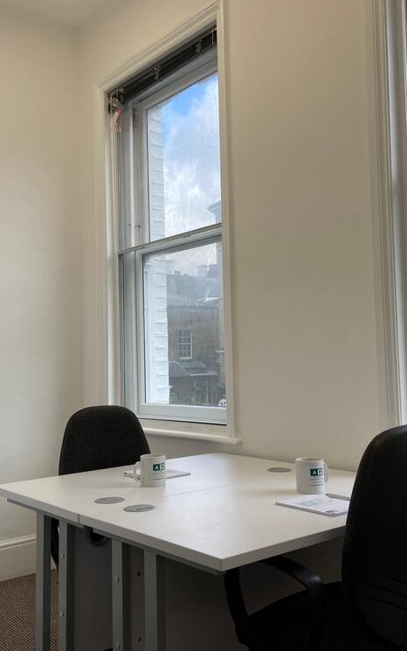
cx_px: 221
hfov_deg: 34.4
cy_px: 324
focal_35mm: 37
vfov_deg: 52.7
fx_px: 656
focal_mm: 4.25
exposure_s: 1/467
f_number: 1.8
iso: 32
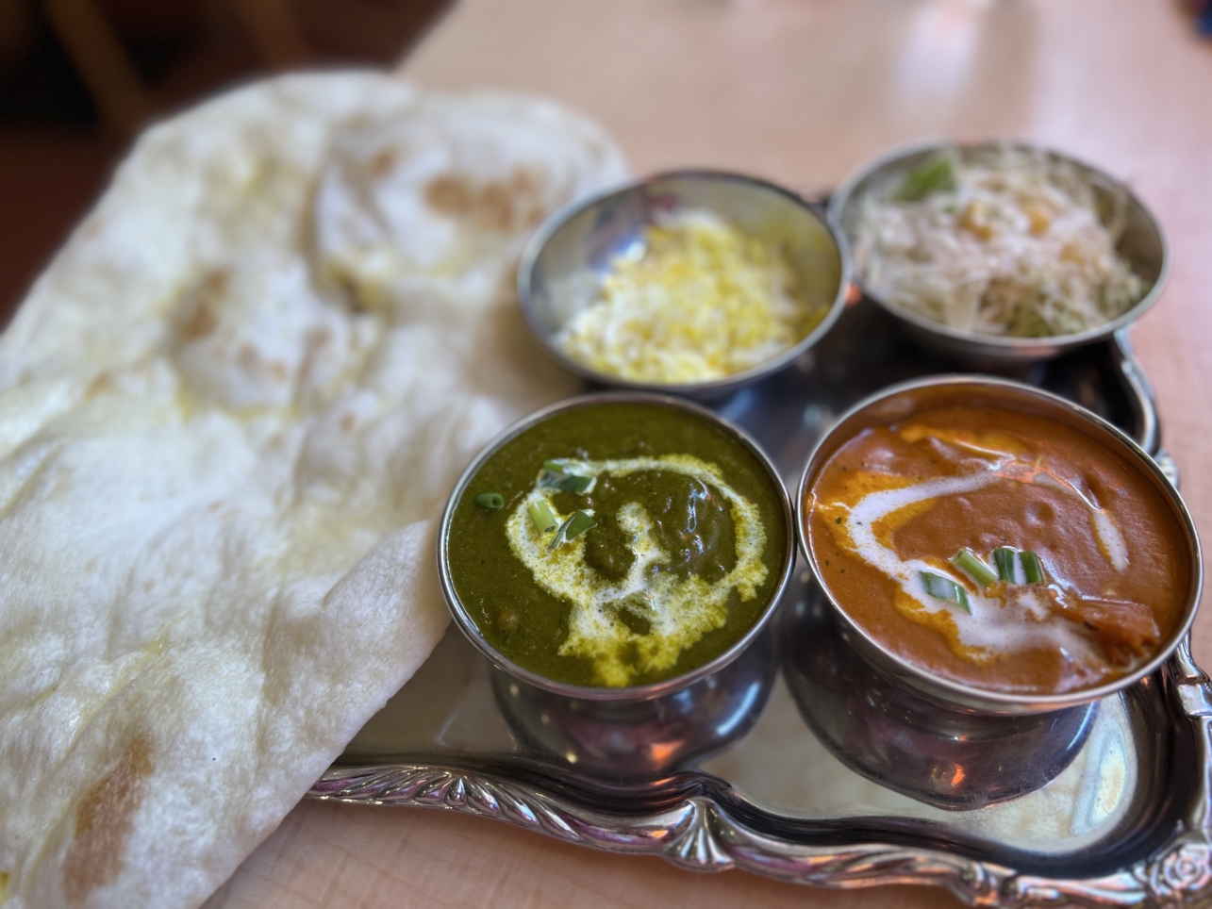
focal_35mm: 26
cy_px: 454
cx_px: 606
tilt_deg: -51.6
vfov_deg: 53.1
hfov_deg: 67.3
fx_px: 910
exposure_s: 1/100
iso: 64
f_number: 1.5
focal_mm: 5.7
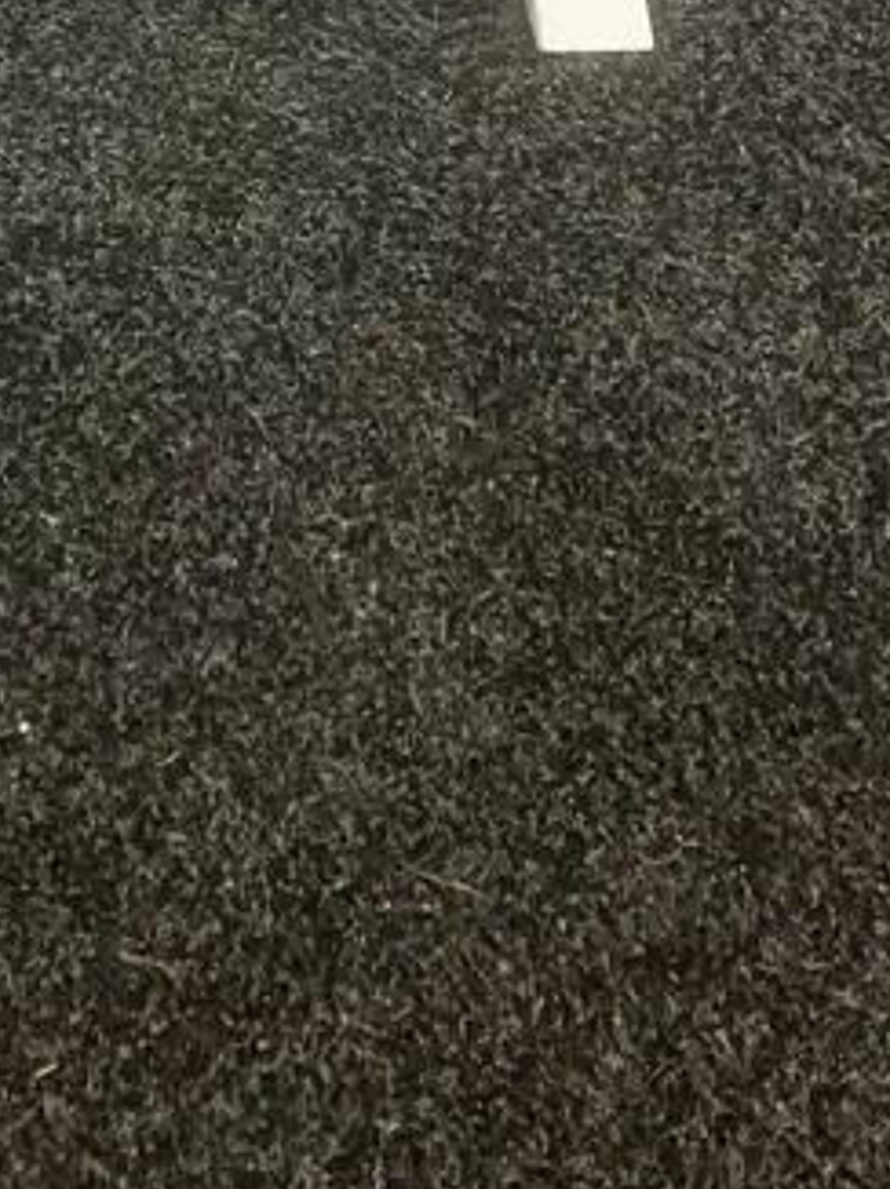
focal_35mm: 88
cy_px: -405
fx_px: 3021
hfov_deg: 16.1
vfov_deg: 20.2
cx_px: -193
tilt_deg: -34.4
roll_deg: -1.2
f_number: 1.8
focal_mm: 3.99
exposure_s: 1/50
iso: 160
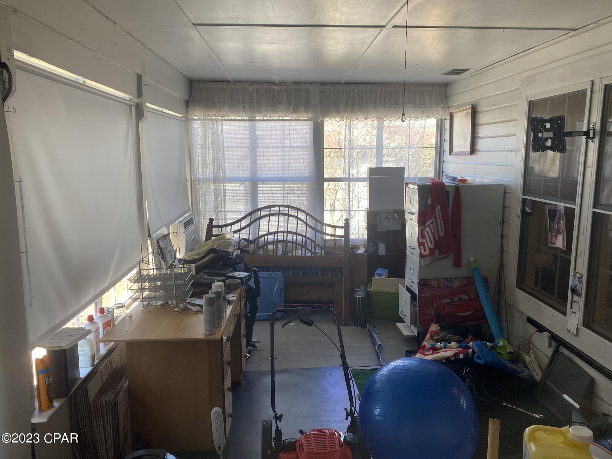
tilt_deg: -8.5
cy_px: 230
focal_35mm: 26
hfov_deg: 67.3
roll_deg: -0.5
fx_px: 460
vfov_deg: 53.1
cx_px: 306
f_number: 1.8
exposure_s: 1/120
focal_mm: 4.25
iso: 125
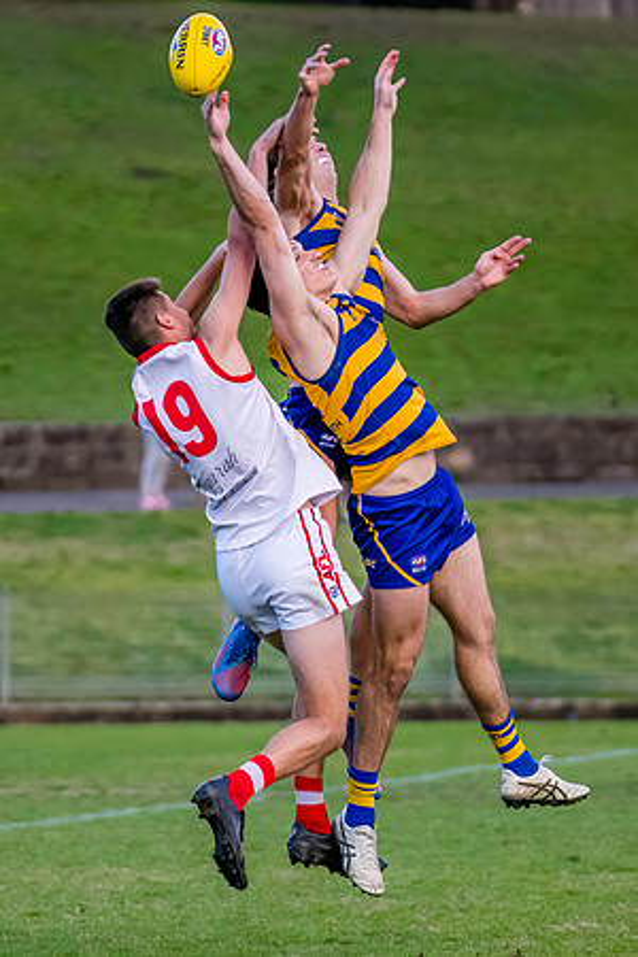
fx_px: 10974
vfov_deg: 5.0
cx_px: 286
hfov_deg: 3.3
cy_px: 671
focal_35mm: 413
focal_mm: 195
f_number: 4
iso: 1600
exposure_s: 1/1600
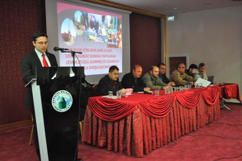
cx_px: 121
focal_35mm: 39
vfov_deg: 34.2
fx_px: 262
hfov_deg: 49.6
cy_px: 80
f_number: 4.2
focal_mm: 26
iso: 3200
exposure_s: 1/30
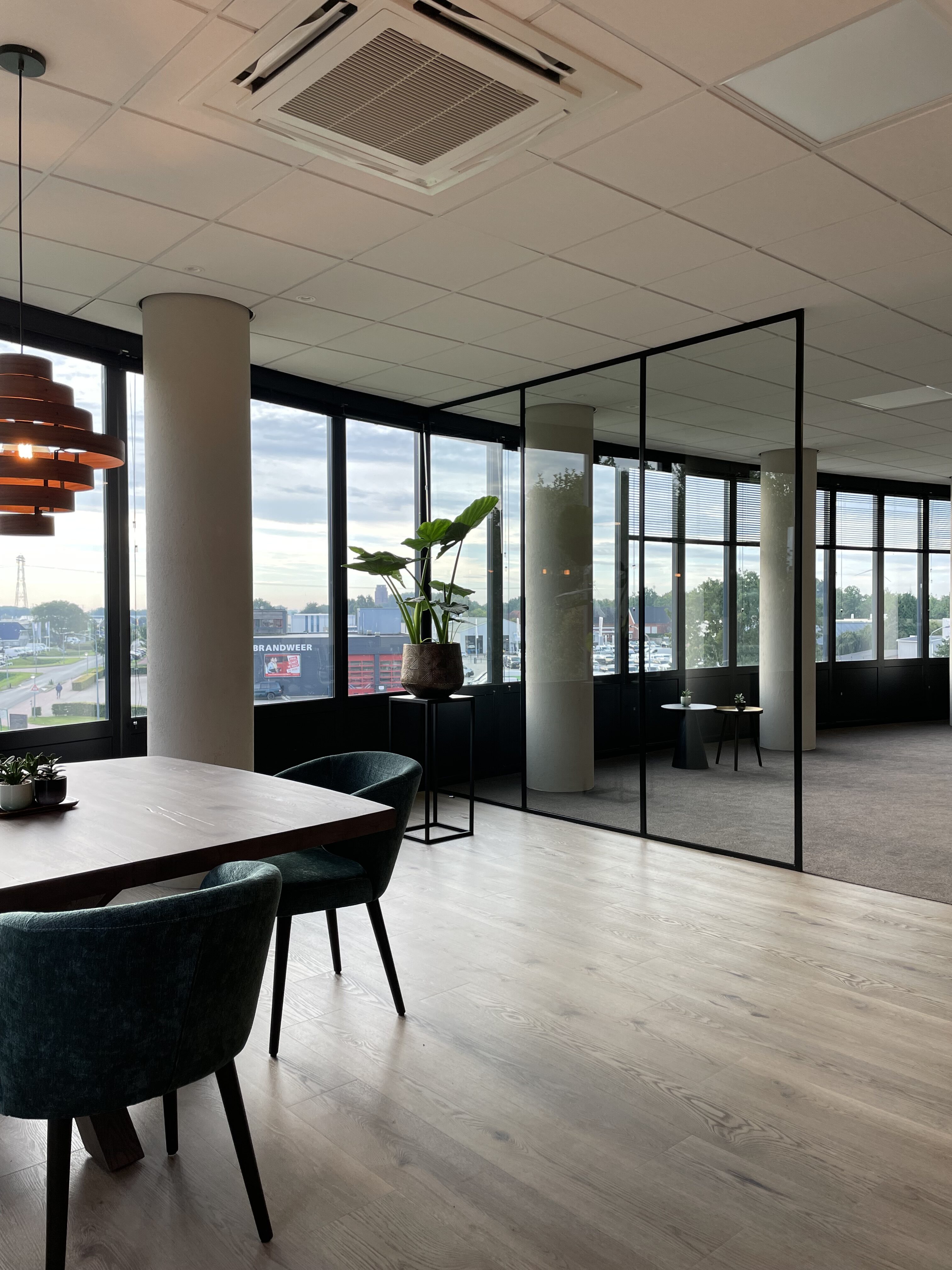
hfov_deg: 53.1
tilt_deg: -0.9
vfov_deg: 67.3
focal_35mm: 26
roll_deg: -0.2
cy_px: 635
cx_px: 476
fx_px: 953
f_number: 1.6
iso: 40
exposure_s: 1/100
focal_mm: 4.2
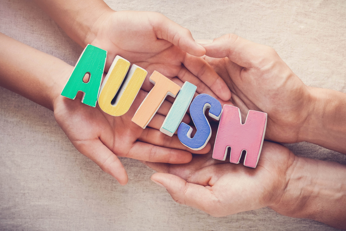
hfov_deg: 49.6
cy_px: 116
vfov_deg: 34.2
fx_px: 375
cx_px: 173
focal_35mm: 39
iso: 400
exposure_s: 1/80
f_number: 4.5
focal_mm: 26
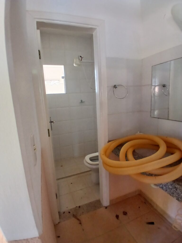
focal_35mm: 17
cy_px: 122
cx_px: 91
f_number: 2.2
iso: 160
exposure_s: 1/33.3
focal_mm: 1.4
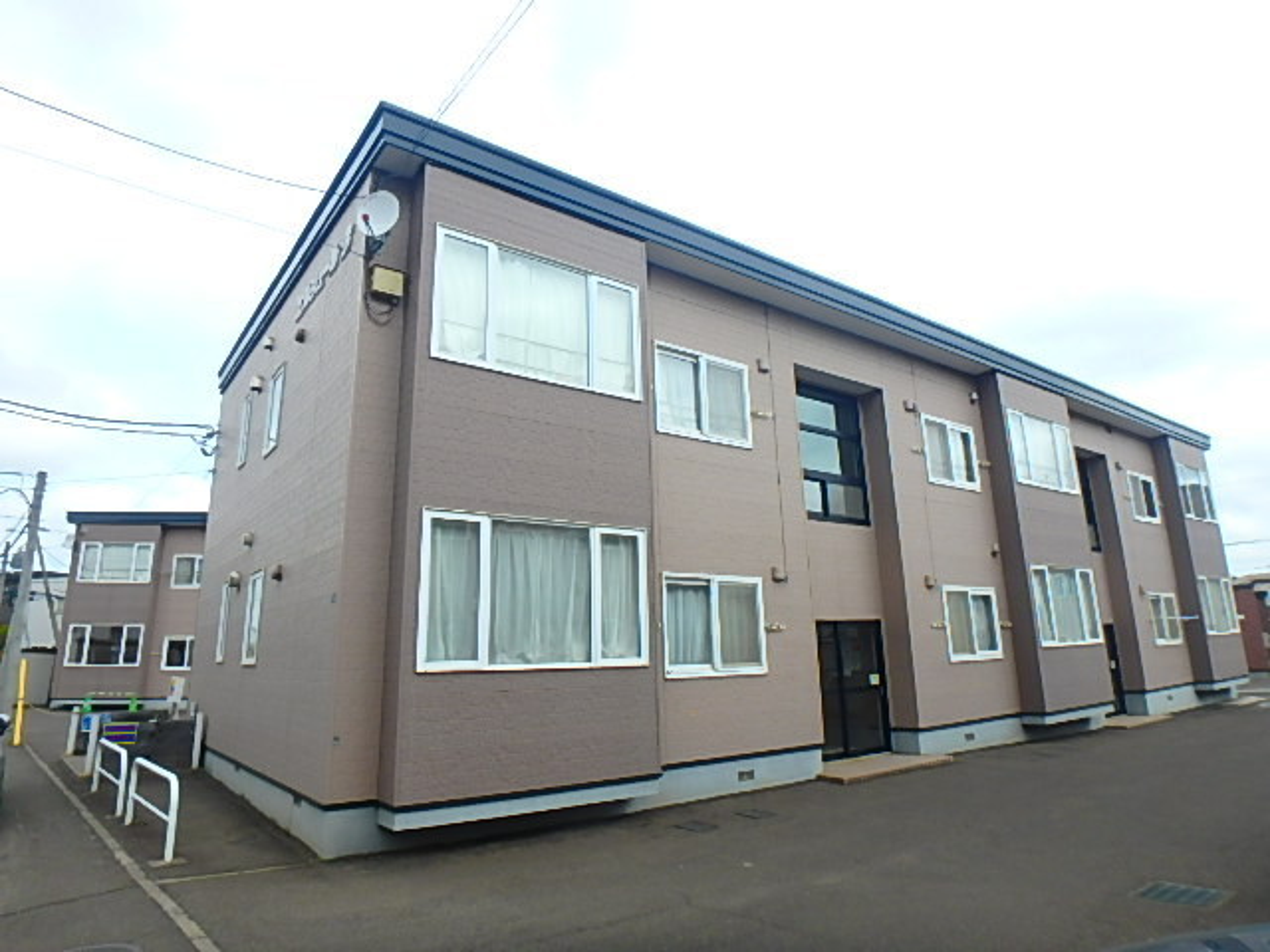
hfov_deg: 79.0
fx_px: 770
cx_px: 635
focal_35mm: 21
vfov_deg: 63.4
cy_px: 476
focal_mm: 3.7
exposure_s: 1/800
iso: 125
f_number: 3.5
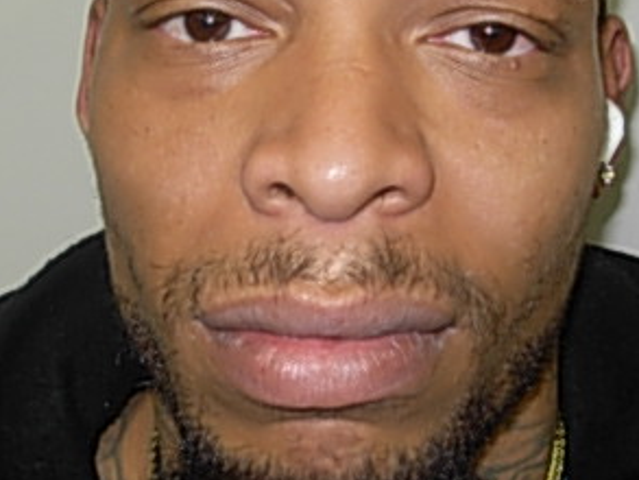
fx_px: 1533
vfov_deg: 17.7
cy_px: 161
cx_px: 347
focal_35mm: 83
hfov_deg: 23.5
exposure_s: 1/22.6
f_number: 2.9
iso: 79
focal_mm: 6.3
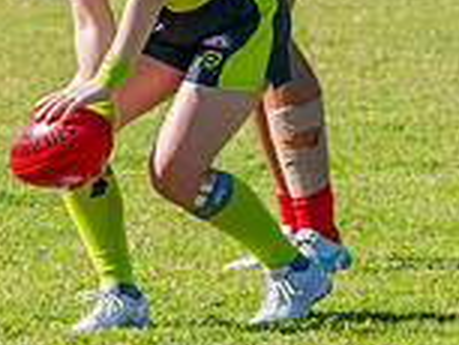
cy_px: 34
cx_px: 228
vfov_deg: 1.1
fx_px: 18618
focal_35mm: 1403
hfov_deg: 1.4
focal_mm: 380
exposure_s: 1/1600
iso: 1600
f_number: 13
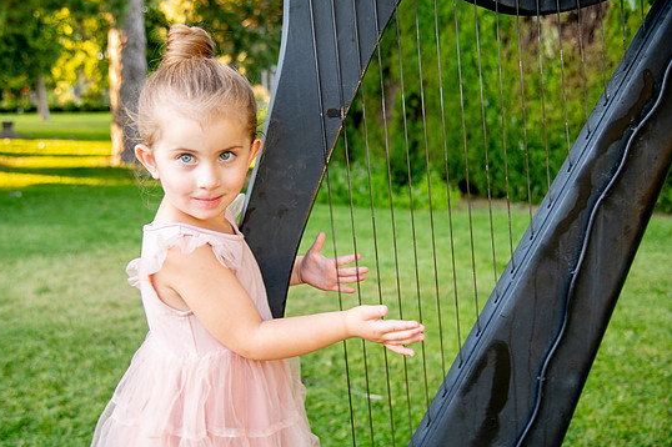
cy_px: 230
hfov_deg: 47.4
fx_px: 765
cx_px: 311
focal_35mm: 41
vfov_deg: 32.6
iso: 640
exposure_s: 1/200
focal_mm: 38
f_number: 4
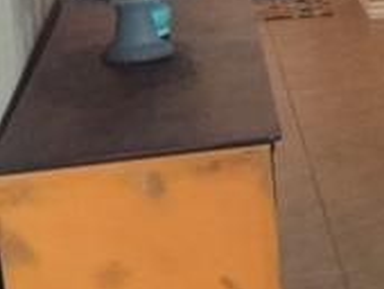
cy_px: 18
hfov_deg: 15.2
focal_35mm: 109
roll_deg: -1.2
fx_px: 1211
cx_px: 721
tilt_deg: -12.2
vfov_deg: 13.5
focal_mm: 4.15
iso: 250
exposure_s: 1/30
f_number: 2.2
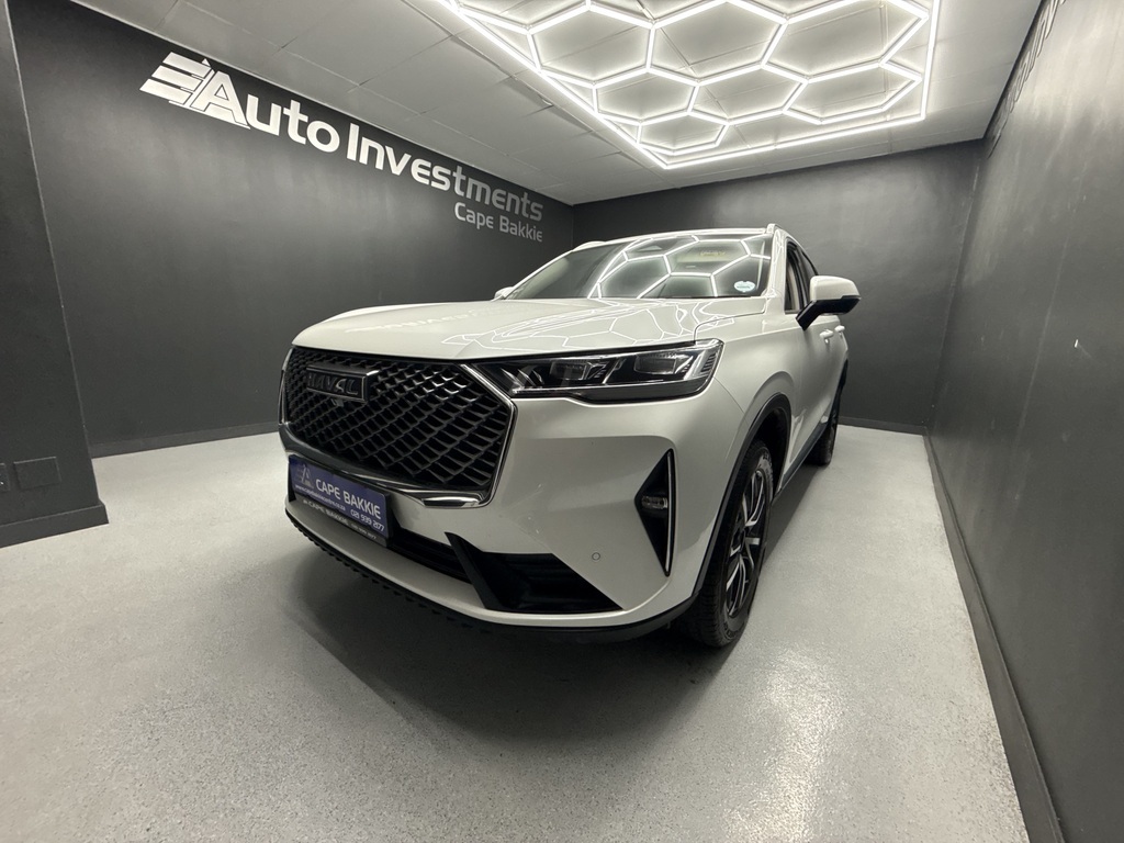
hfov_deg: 102.1
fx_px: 455
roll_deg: -2.6
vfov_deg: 85.7
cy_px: 422
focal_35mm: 14
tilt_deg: -12.1
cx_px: 562
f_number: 2.2
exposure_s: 1/100
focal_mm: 2.22
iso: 200
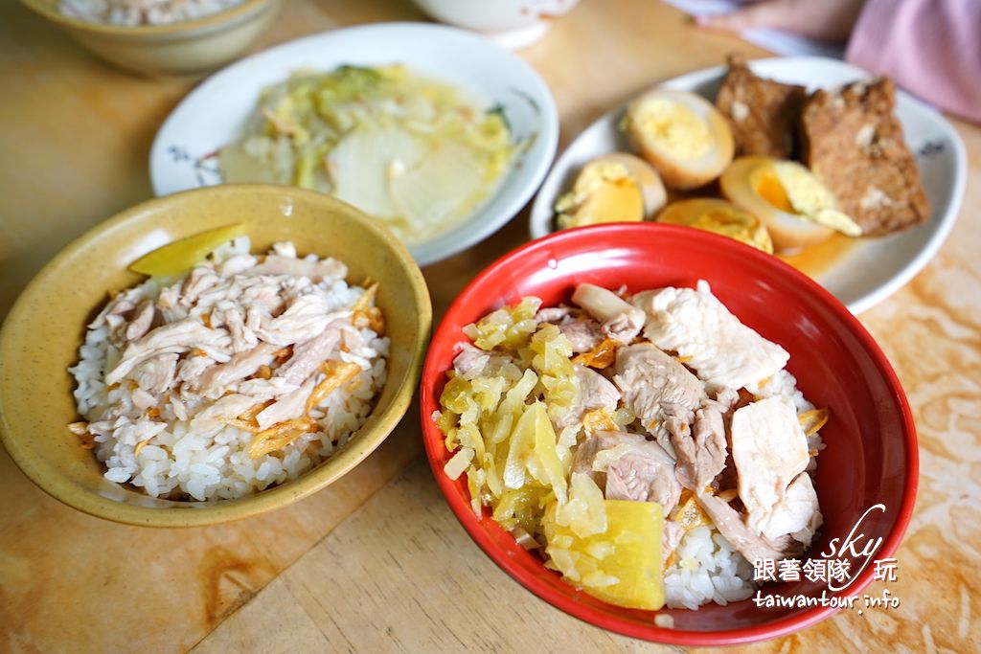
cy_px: 327
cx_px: 490
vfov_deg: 42.3
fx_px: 845
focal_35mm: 31
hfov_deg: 60.3
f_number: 4
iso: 250
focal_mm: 31
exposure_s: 1/60
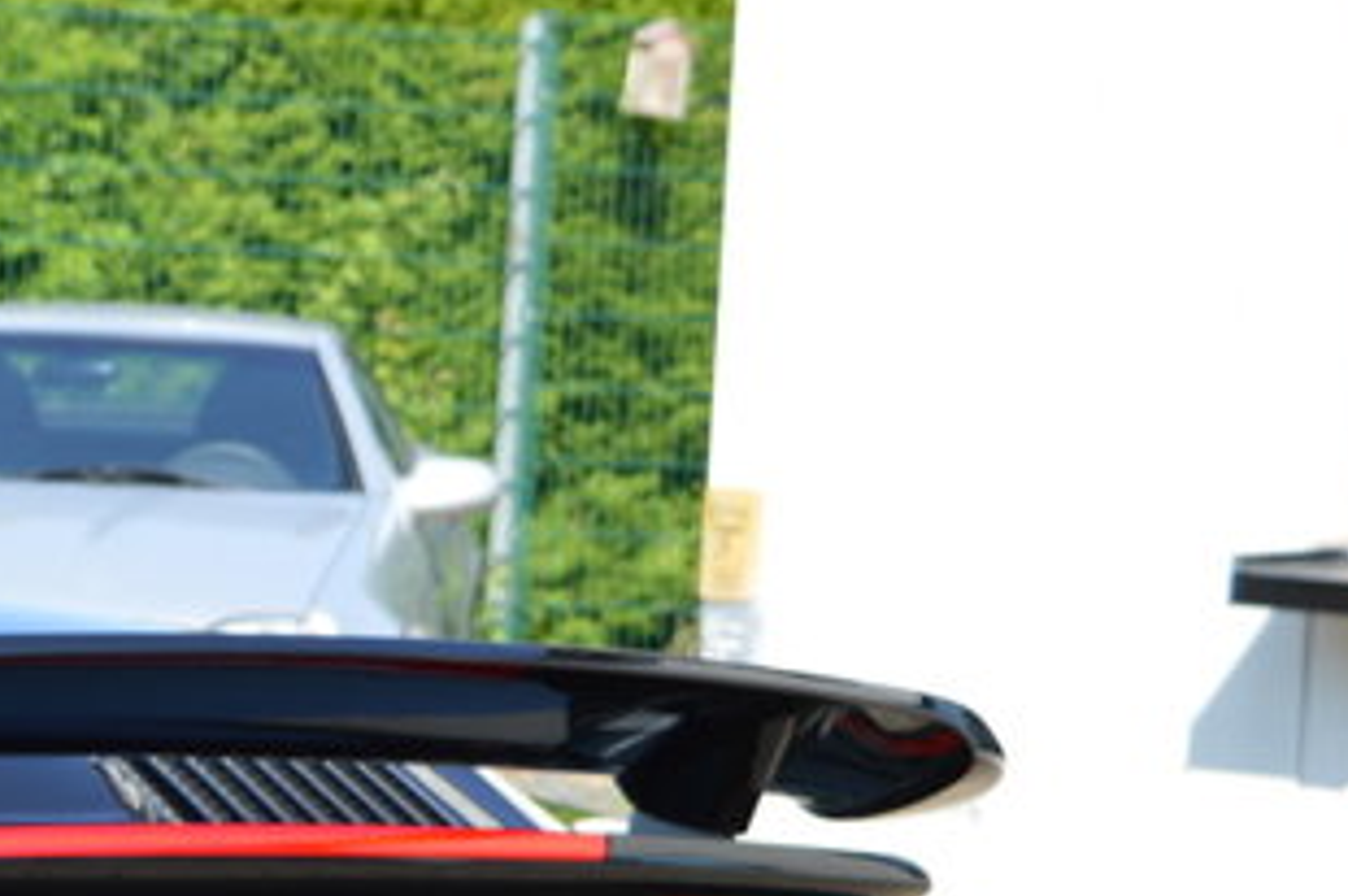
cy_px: 1107
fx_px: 7032
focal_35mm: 188
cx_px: -817
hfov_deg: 10.5
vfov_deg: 7.2
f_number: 6.3
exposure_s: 1/160
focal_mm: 38
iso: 100
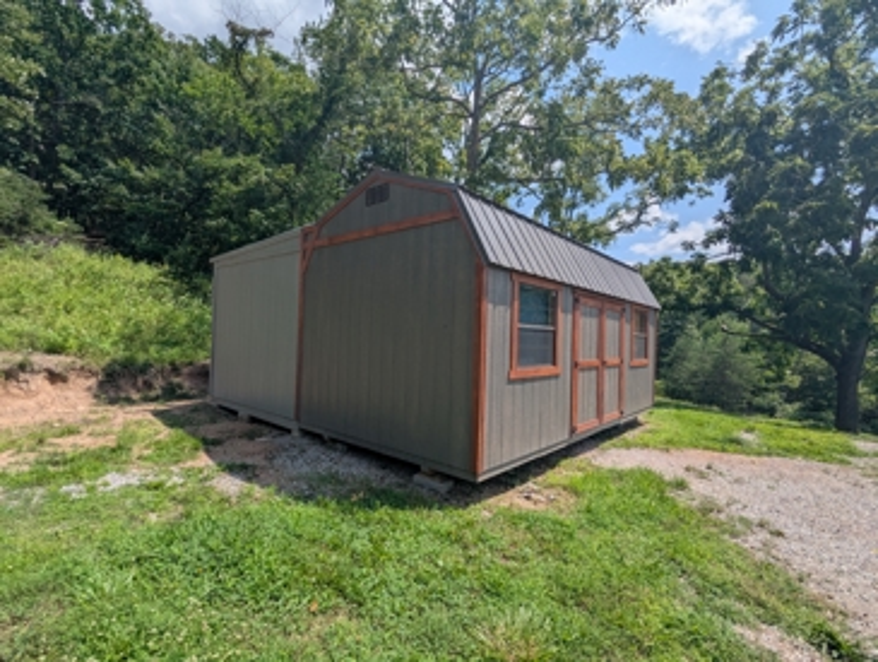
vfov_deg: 78.3
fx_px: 406
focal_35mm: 16
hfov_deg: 94.4
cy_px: 331
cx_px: 439
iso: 43
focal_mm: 2.35
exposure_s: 1/1799
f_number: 2.2
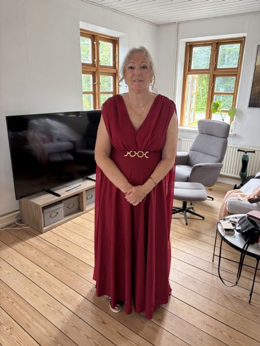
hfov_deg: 53.1
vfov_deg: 67.3
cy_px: 173
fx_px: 260
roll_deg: -0.4
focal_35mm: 26
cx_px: 130
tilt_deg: -17.4
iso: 100
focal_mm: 5.96
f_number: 1.6
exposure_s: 1/122
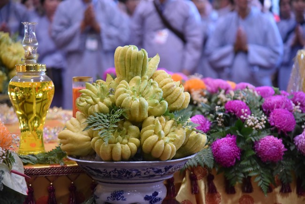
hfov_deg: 17.1
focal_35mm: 120
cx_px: 152
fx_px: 1017
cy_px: 102
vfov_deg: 11.4
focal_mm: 120
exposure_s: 1/125
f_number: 4
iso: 5600
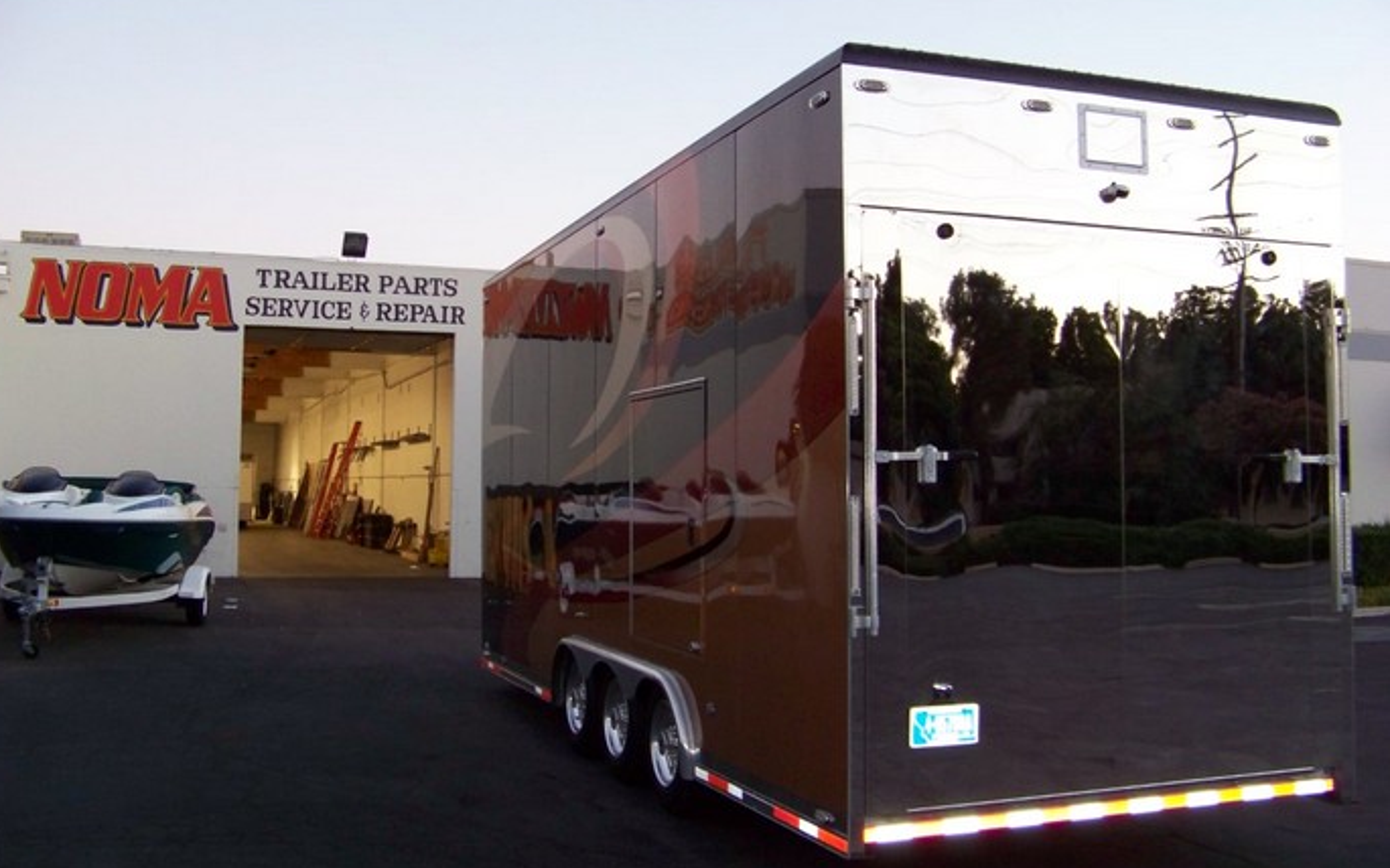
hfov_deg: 50.4
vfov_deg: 32.8
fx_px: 1477
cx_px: 682
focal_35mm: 39
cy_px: 437
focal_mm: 5.85
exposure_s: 1/30
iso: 200
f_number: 2.8
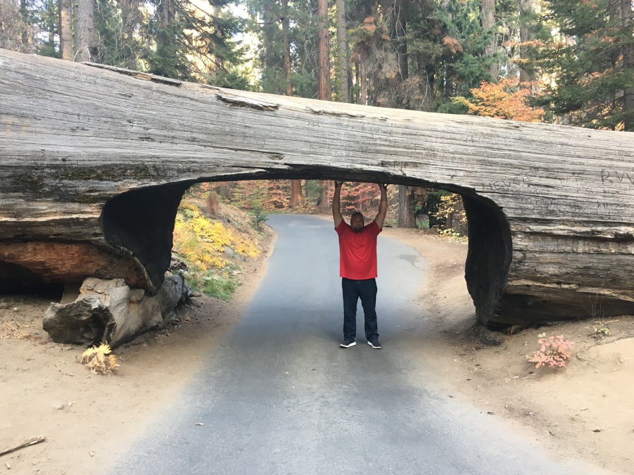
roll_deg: +3.3
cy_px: 245
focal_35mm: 30
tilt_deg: +0.6
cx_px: 311
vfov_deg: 46.8
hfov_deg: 60.0
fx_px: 549
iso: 50
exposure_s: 1/30
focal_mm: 4.15
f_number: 2.2
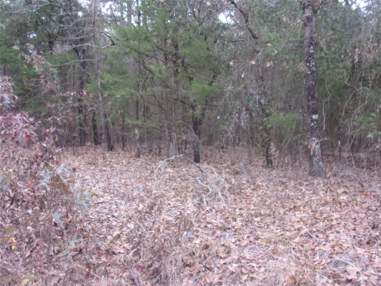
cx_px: 190
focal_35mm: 33
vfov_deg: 42.9
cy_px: 143
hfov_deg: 55.4
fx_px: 363
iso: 80
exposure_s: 1/40
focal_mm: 5.9
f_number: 3.7
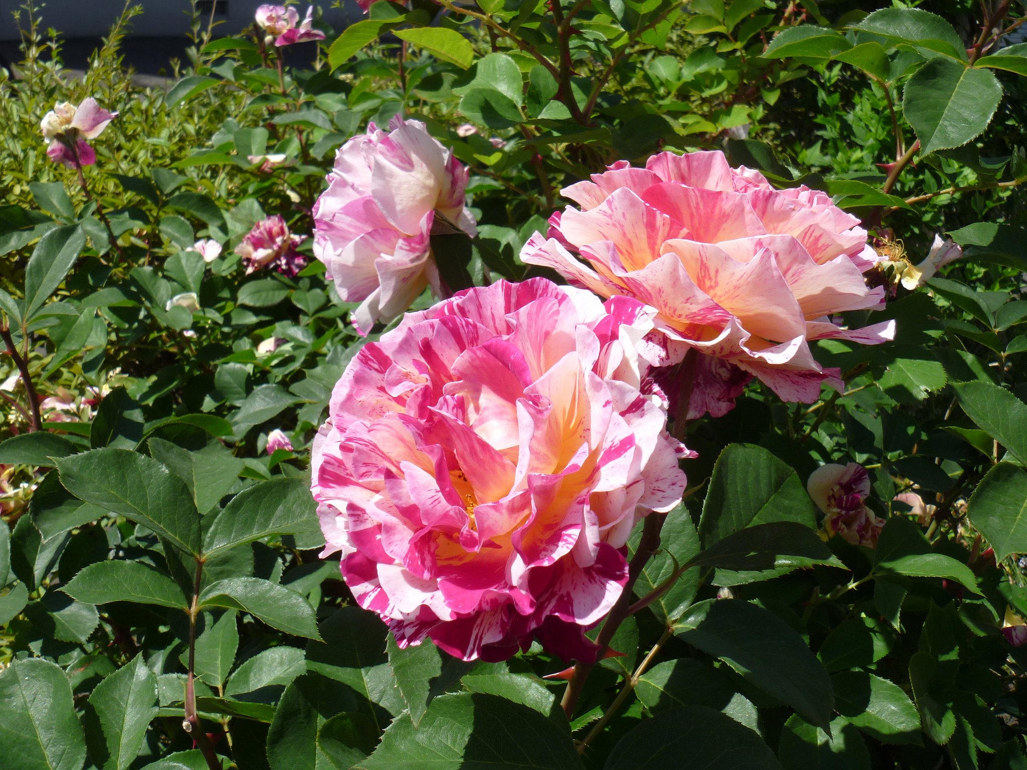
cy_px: 385
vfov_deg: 35.1
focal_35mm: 41
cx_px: 514
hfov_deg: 45.8
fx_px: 1216
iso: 80
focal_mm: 7.2
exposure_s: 1/250
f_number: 5.6
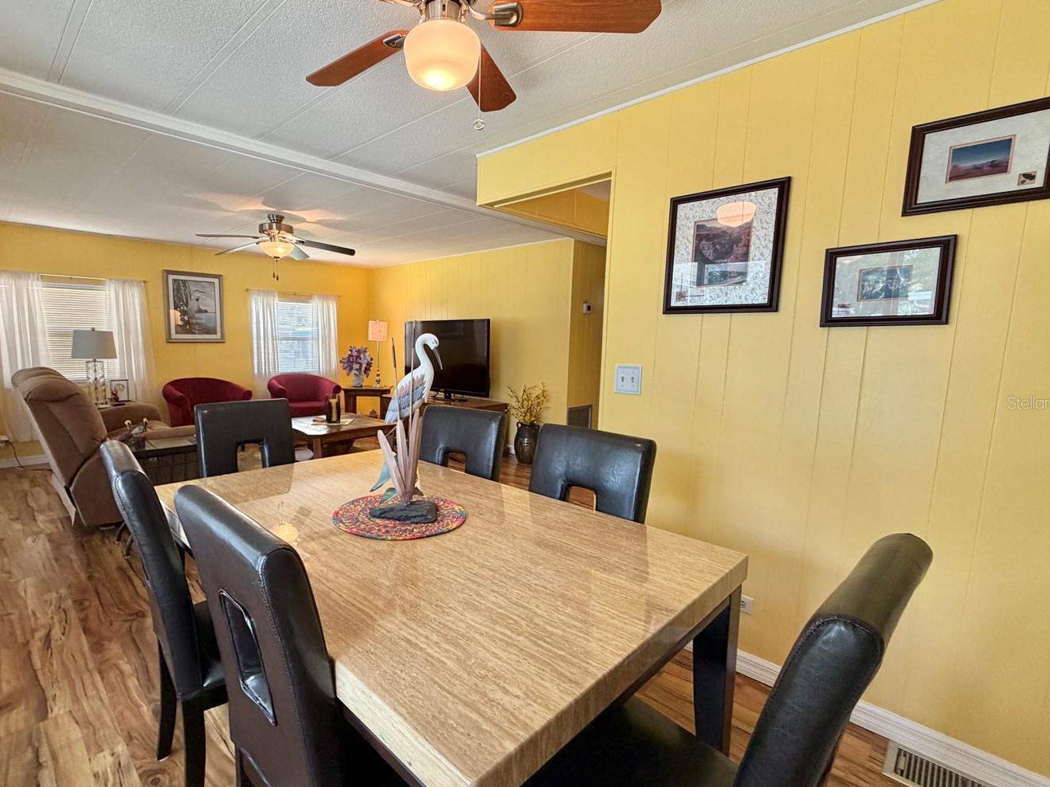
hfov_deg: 90.4
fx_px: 516
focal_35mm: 17
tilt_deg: -8.5
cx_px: 445
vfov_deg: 74.7
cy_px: 402
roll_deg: -0.2
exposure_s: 1/121
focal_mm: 2.22
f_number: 2.2
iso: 250
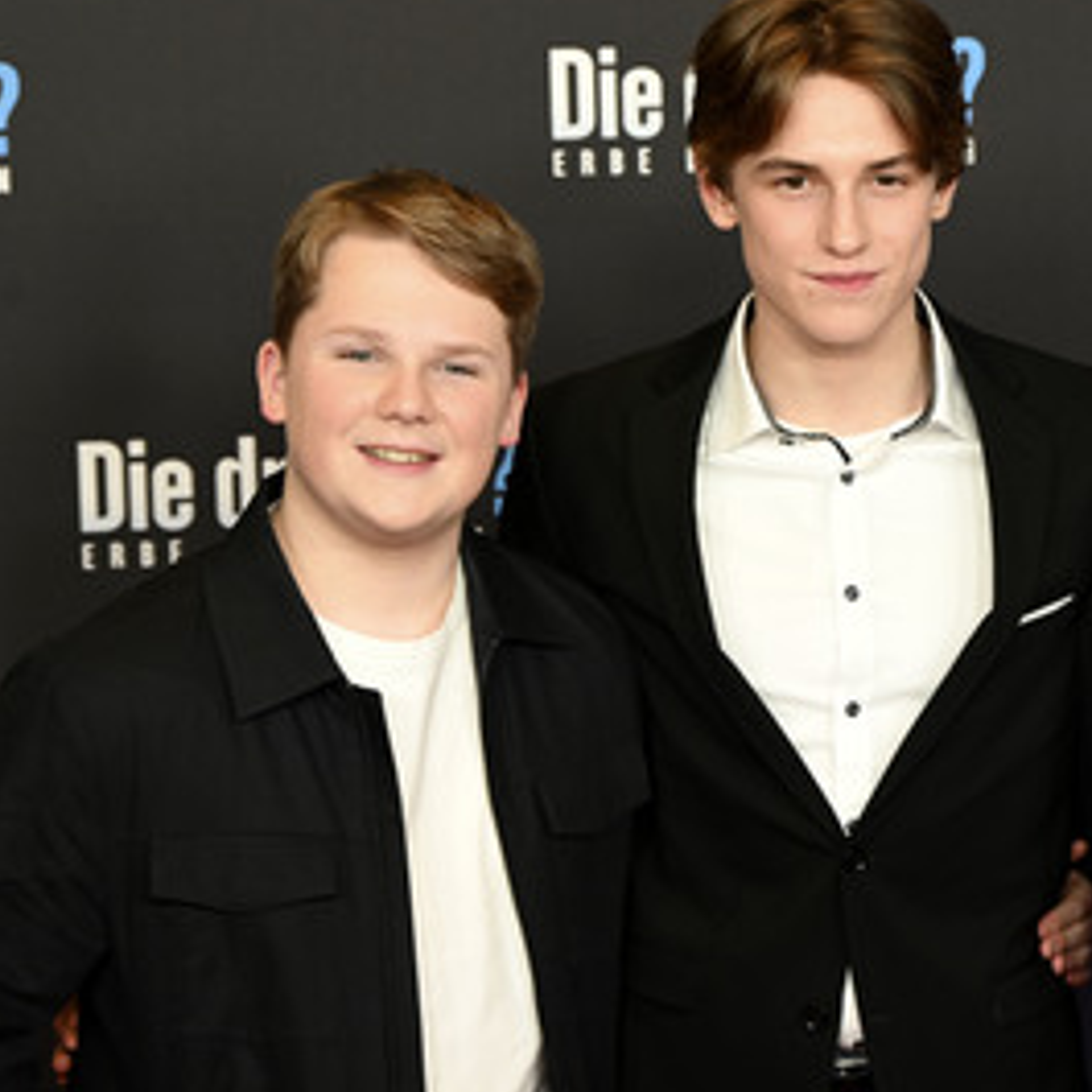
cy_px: 523
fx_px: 4283
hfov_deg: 14.4
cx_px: 880
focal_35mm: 120
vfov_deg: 14.5
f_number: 6.3
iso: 1000
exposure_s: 1/160
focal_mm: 83
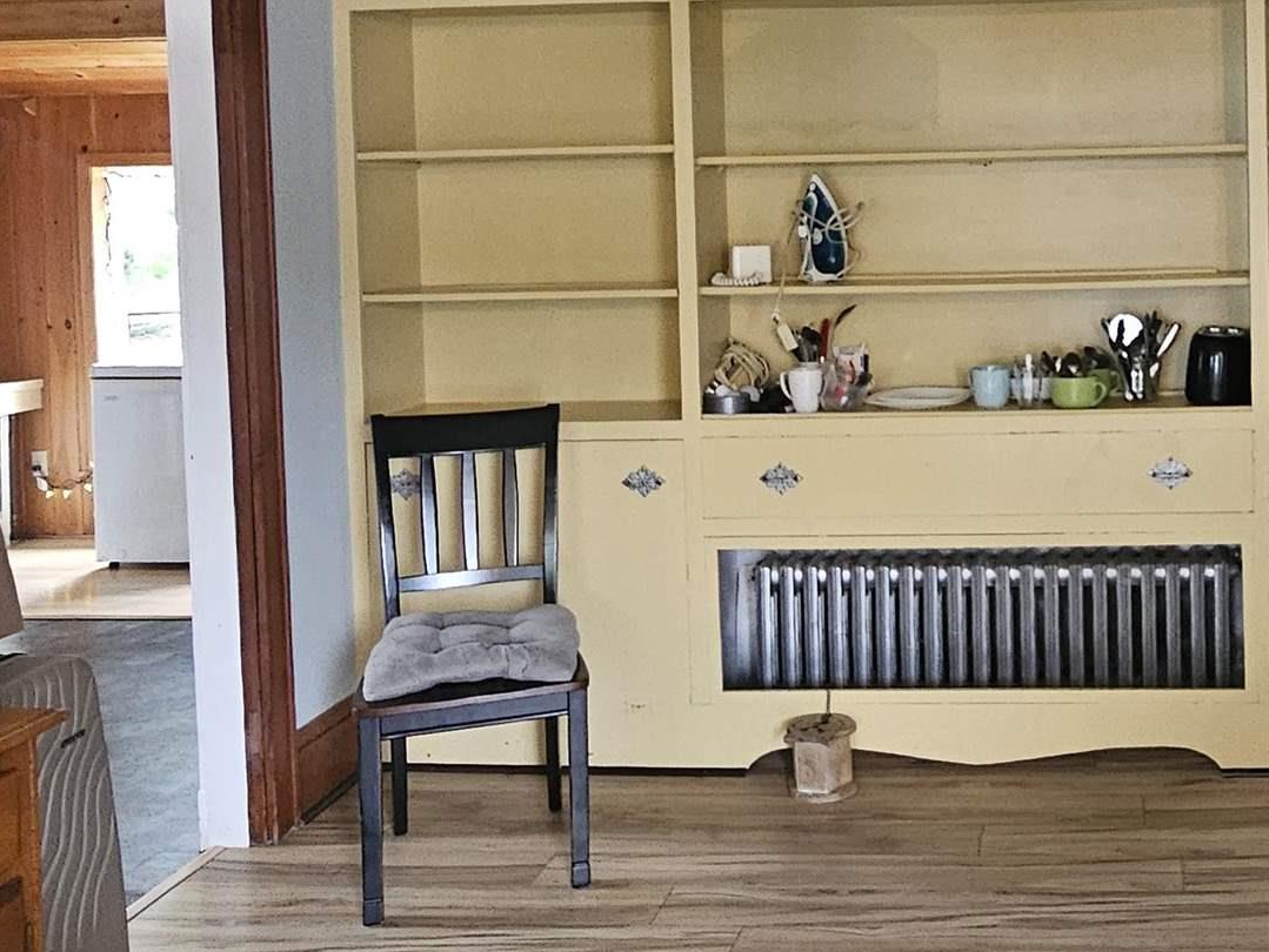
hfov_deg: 46.7
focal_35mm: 37
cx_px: 1062
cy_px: 243
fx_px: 1357
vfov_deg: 37.8
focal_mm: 2.2
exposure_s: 1/24
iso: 800
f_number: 2.2
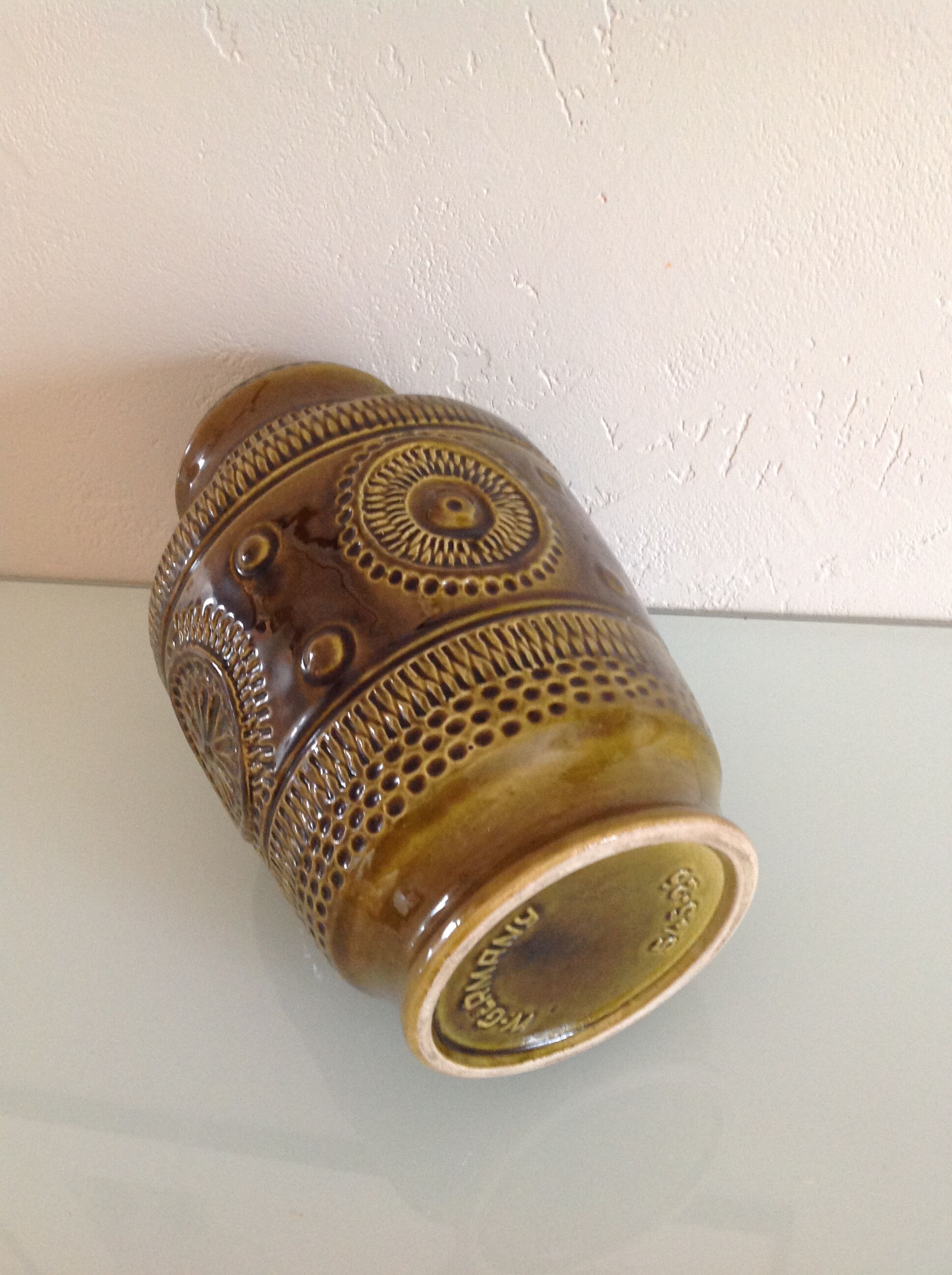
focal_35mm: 35
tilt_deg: -42.1
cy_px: 638
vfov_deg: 52.7
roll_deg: +8.4
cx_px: 476
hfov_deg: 40.6
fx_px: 1287
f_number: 2.4
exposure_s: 1/15
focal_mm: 4.28
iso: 200
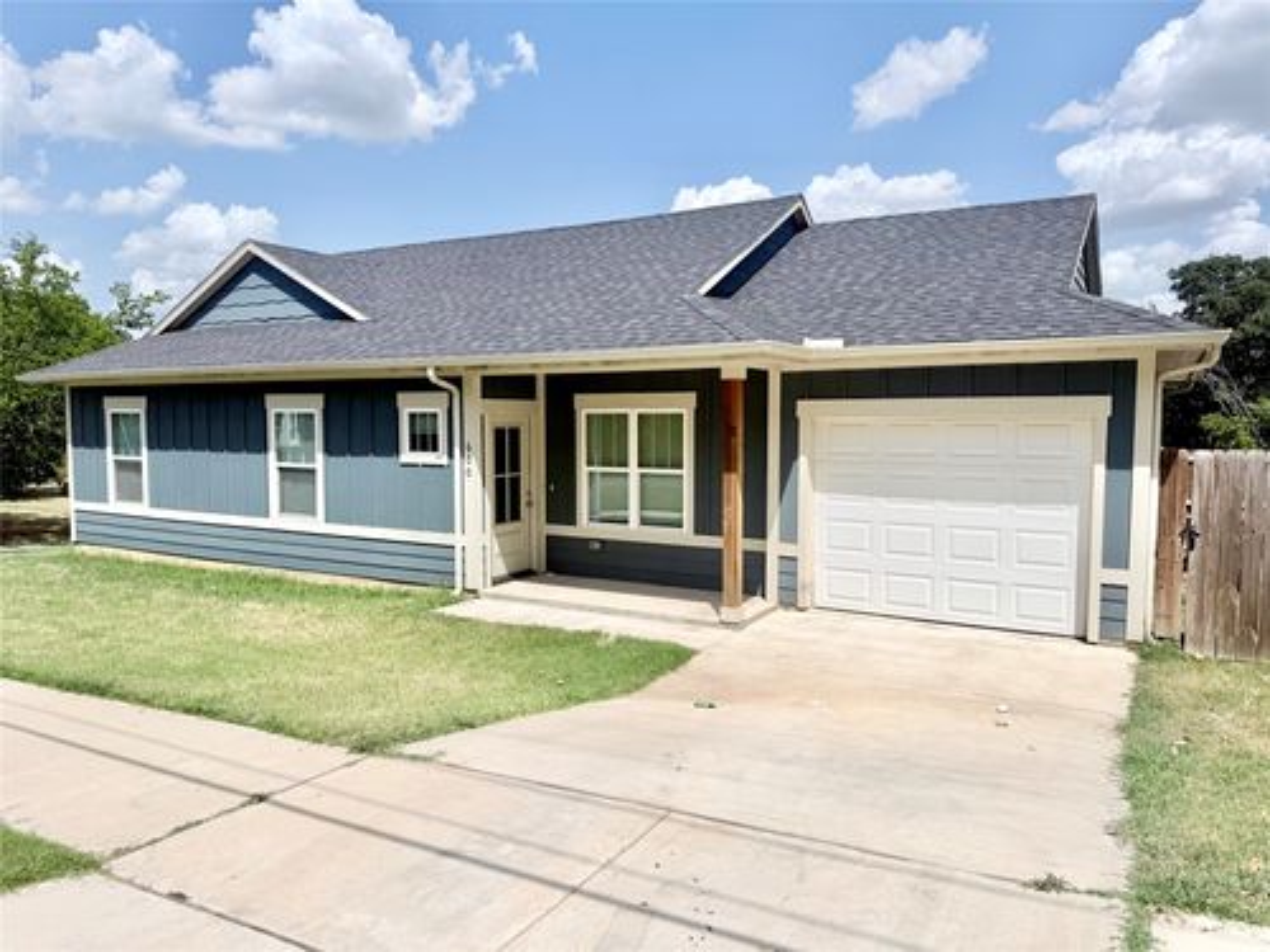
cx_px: 635
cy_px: 476
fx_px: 881
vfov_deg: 56.8
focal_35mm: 24
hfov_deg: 71.6
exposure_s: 1/9091
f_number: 1.78
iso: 80
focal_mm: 6.76
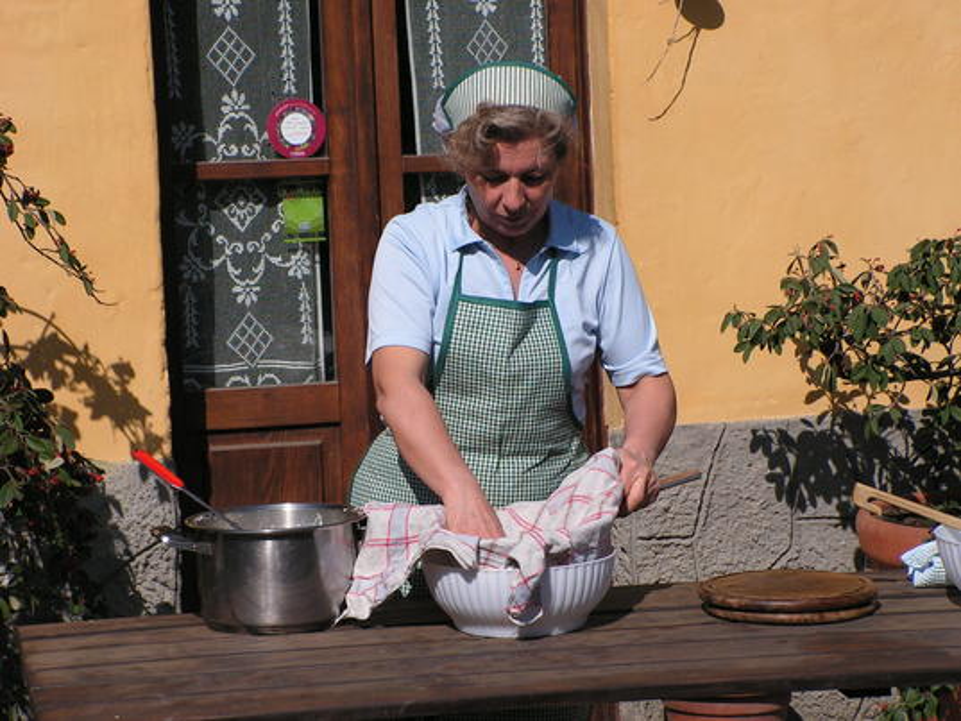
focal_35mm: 124
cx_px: 480
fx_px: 3443
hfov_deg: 15.9
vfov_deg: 12.0
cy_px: 360
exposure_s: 1/1000
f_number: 4.8
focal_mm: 20.7
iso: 64
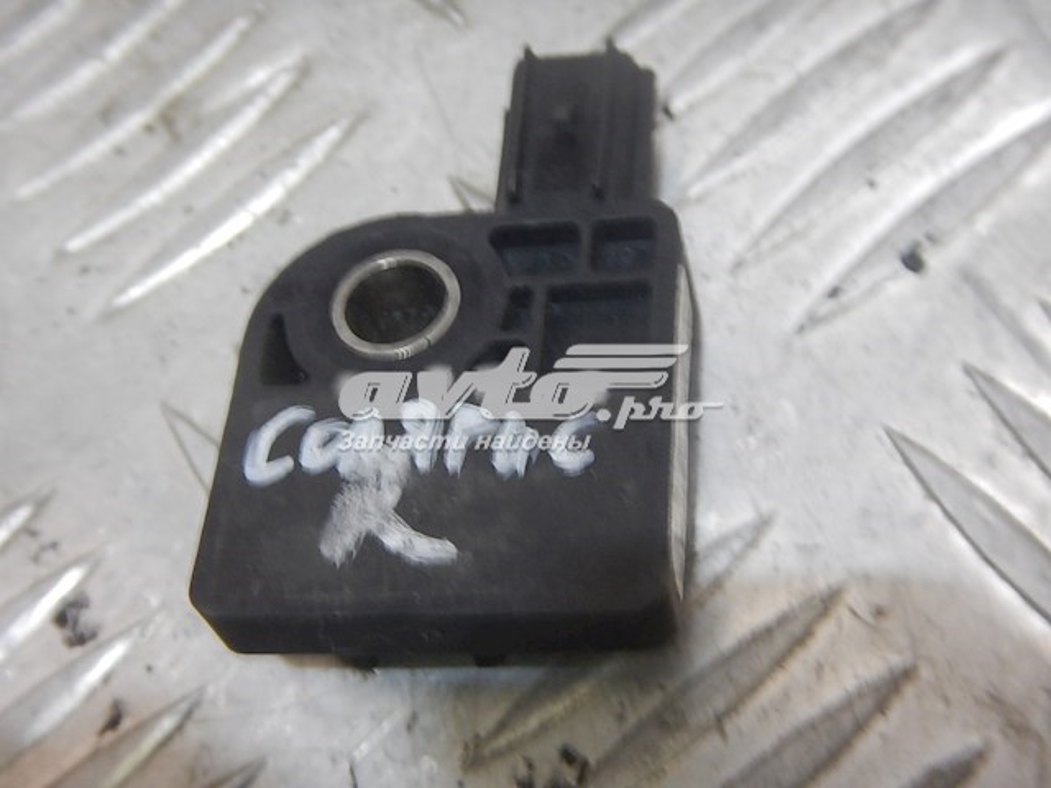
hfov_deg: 31.7
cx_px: 526
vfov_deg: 24.0
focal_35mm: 61
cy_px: 394
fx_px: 1852
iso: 400
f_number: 4.4
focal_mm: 11
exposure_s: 1/13
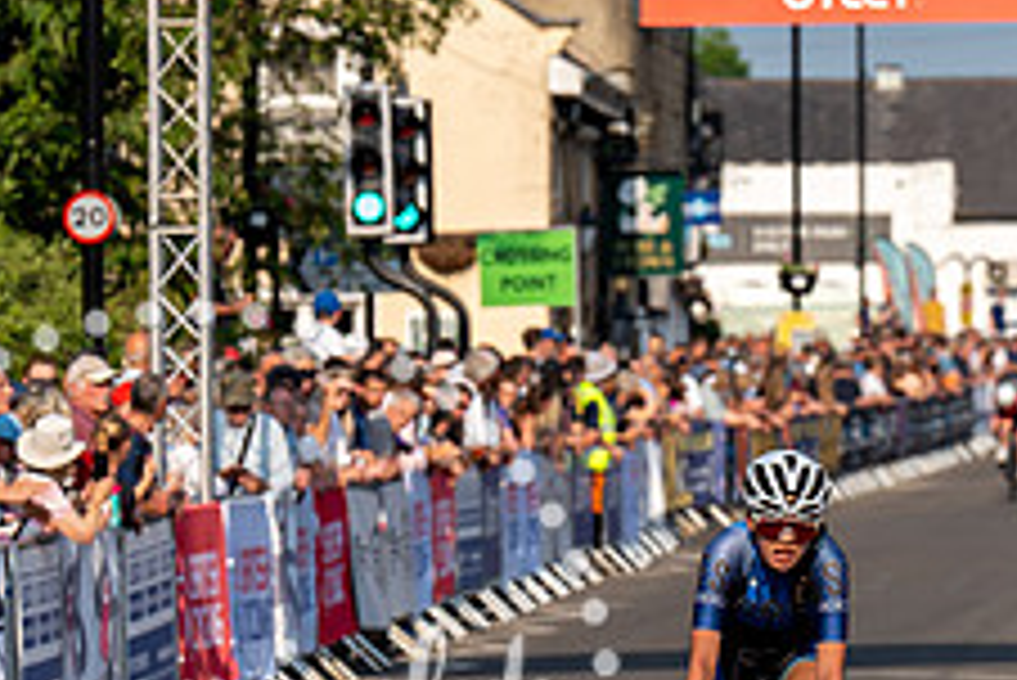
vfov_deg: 3.8
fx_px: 10374
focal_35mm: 367
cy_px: 493
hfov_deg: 5.6
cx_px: 900
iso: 160
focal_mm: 143
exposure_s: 1/1000
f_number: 5
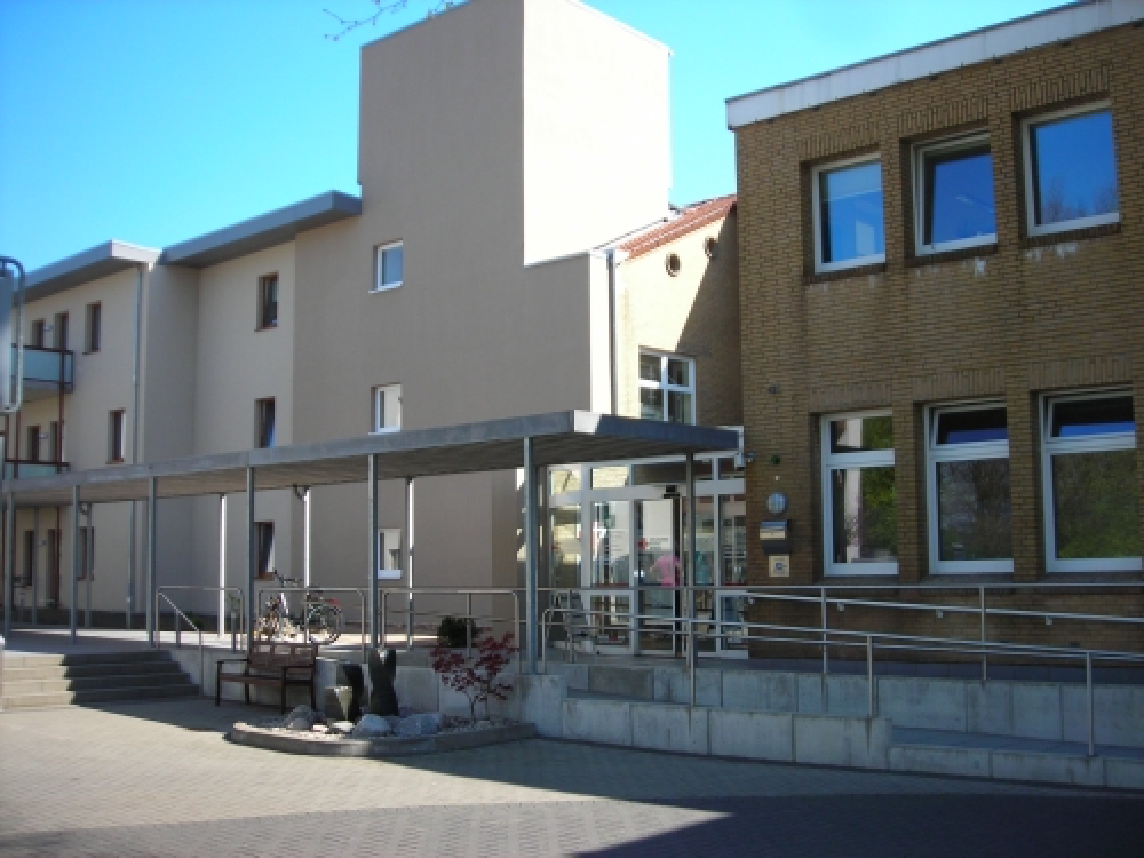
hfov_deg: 49.0
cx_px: 572
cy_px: 429
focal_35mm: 38
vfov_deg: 37.7
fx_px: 1256
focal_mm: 6.3
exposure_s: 1/348
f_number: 3.2
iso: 70
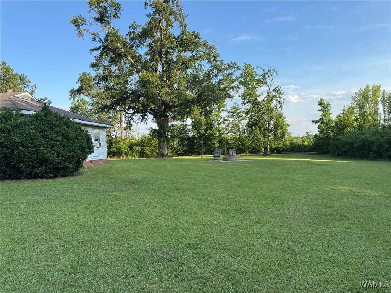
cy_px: 146
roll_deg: +0.9
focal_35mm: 24
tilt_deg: -1.9
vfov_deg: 56.8
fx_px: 271
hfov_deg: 71.6
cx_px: 196
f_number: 1.78
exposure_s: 1/1560
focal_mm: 6.76
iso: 80
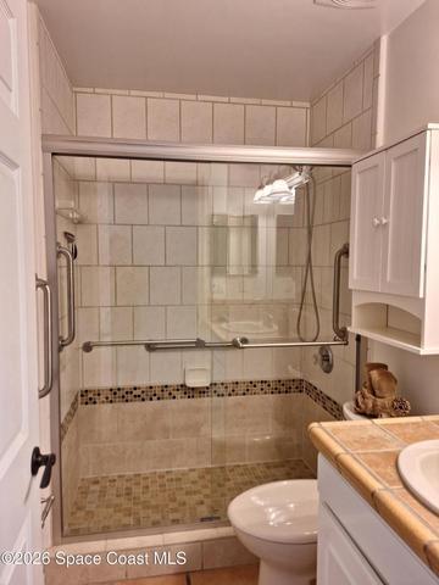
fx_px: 389
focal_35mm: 23
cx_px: 220
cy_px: 292
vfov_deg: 73.9
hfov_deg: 58.9
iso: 125
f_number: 1.8
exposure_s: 1/40
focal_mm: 5.54
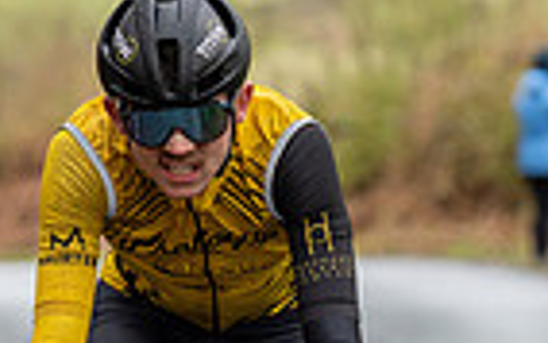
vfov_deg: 2.0
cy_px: 260
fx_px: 9641
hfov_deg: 3.3
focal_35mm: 645
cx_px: 302
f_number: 3.5
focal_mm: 119
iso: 1000
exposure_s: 1/1000
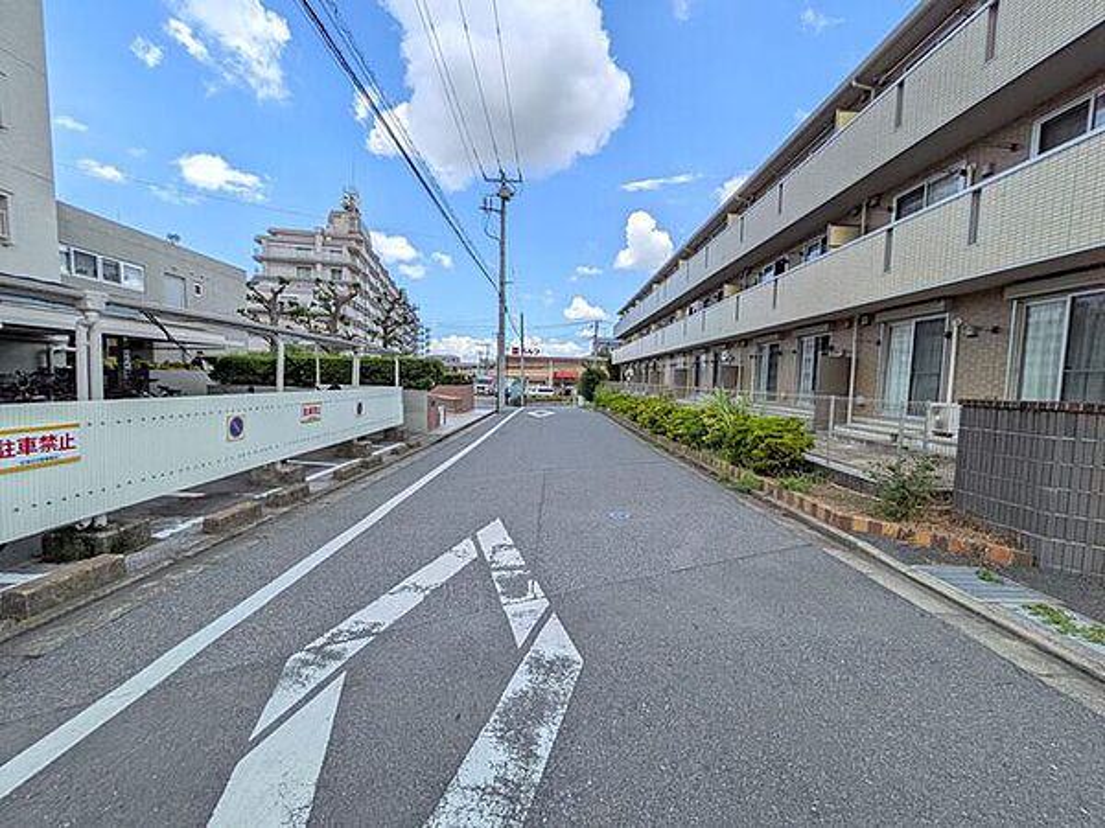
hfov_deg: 102.1
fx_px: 447
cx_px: 552
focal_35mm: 14
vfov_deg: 85.7
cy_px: 414
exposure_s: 1/2604
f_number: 2.2
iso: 51
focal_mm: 1.83
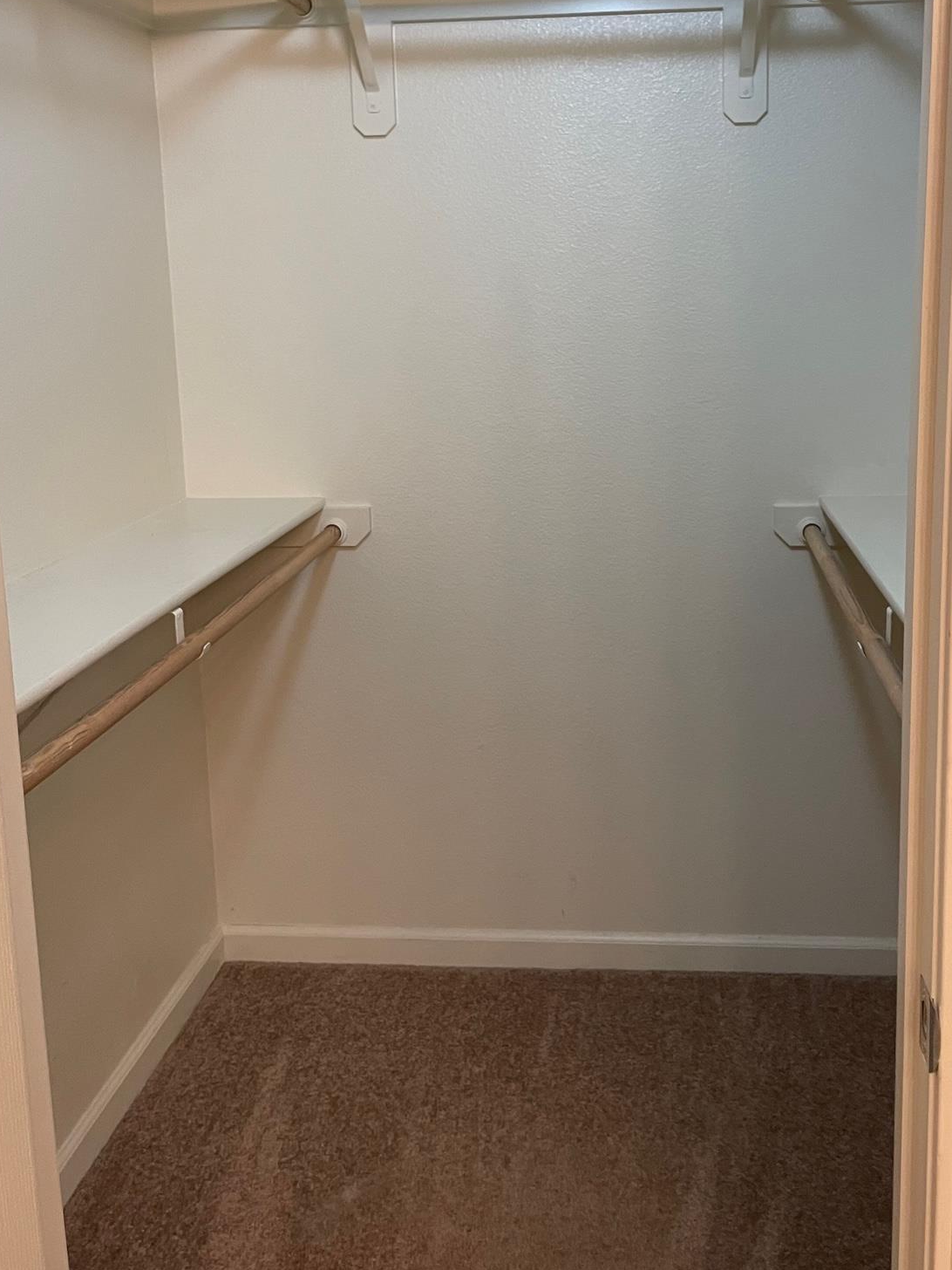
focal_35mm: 36
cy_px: 532
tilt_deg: -9.0
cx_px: 565
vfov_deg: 51.1
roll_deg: +1.6
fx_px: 1320
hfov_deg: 39.5
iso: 250
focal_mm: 4.2
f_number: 1.6
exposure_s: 1/60
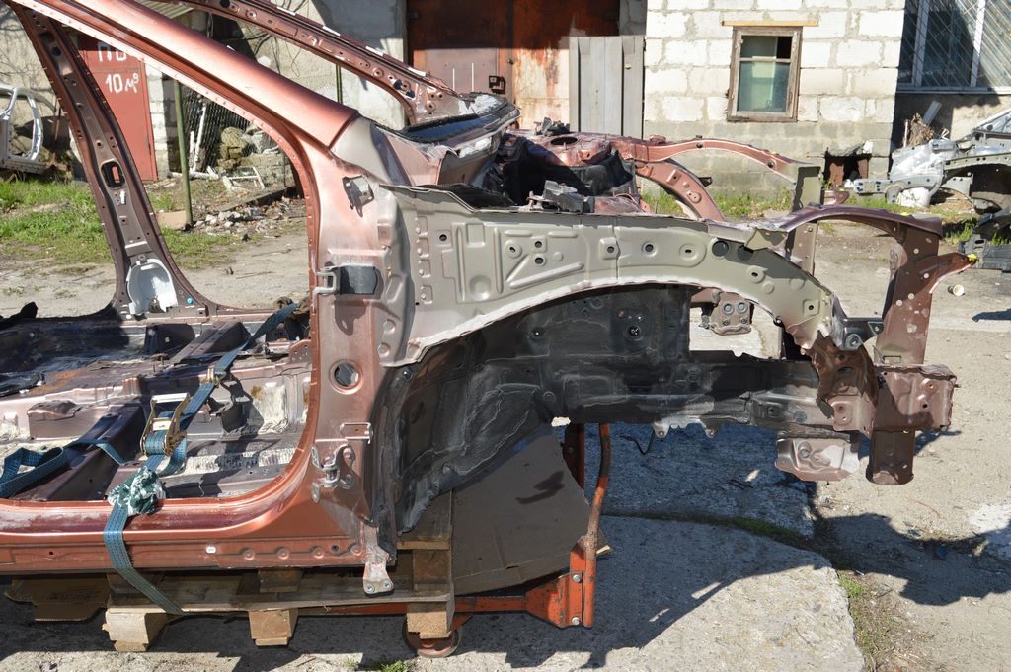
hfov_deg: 55.1
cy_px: 336
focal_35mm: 34
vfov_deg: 38.3
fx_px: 968
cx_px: 506
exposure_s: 1/200
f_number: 9
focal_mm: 23
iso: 100
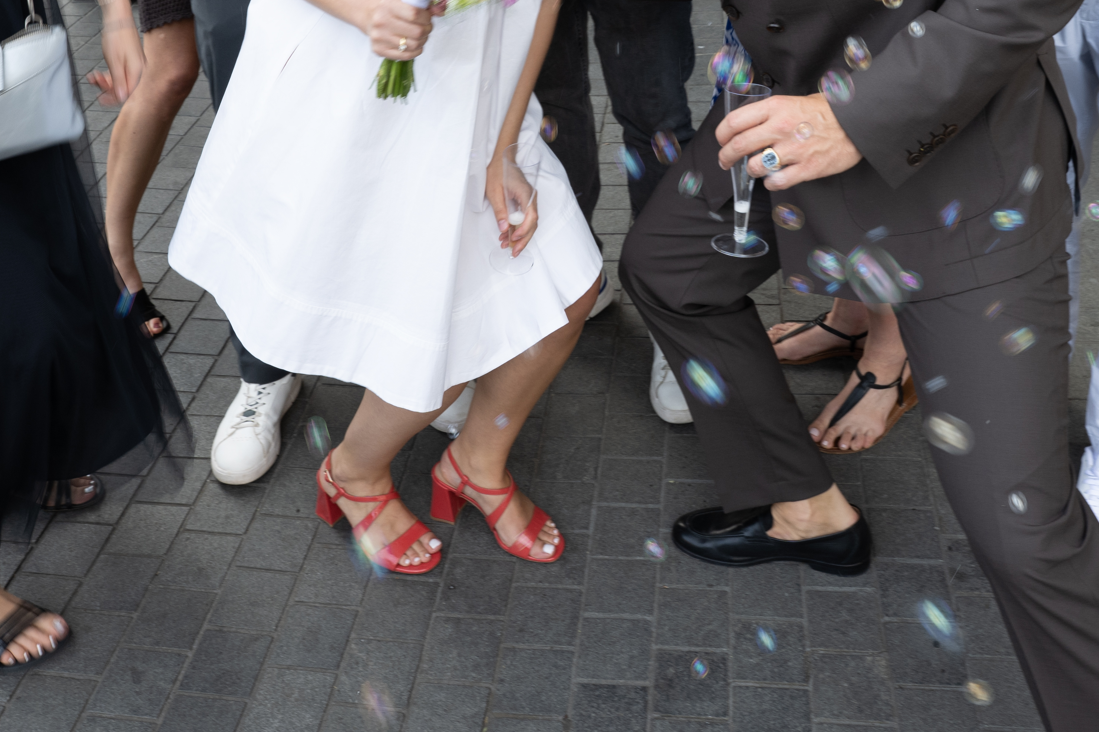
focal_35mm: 39
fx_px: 1190
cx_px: 580
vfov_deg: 30.4
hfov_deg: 49.5
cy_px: -88
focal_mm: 14
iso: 125
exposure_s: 1/40
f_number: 7.1
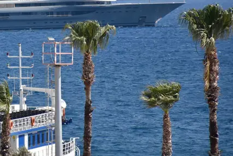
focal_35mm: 435
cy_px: 20
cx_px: 4
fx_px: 2817
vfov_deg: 3.2
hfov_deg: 4.7
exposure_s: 1/2500
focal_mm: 140
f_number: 6.3
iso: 400
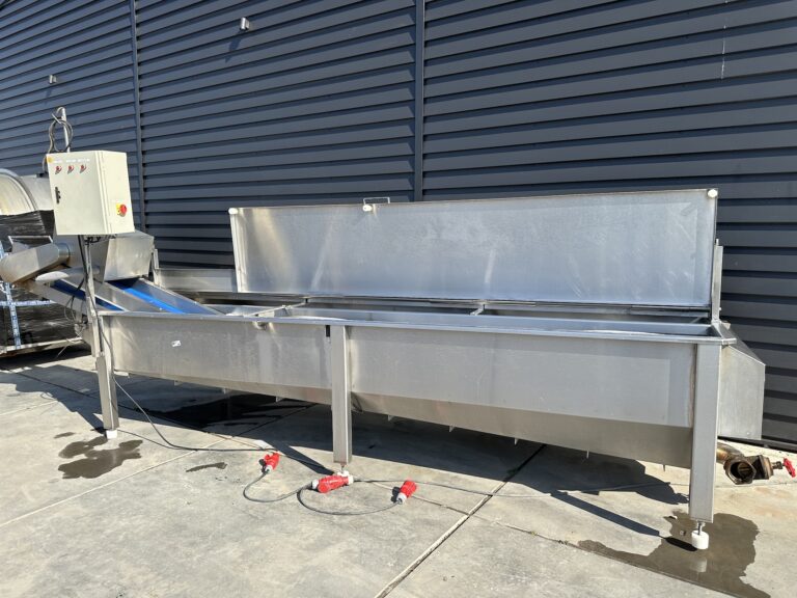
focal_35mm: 24
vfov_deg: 56.8
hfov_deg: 71.6
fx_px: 553
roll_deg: -0.2
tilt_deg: -7.4
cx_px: 398
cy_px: 299
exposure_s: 1/2410
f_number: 1.78
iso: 80
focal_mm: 6.86
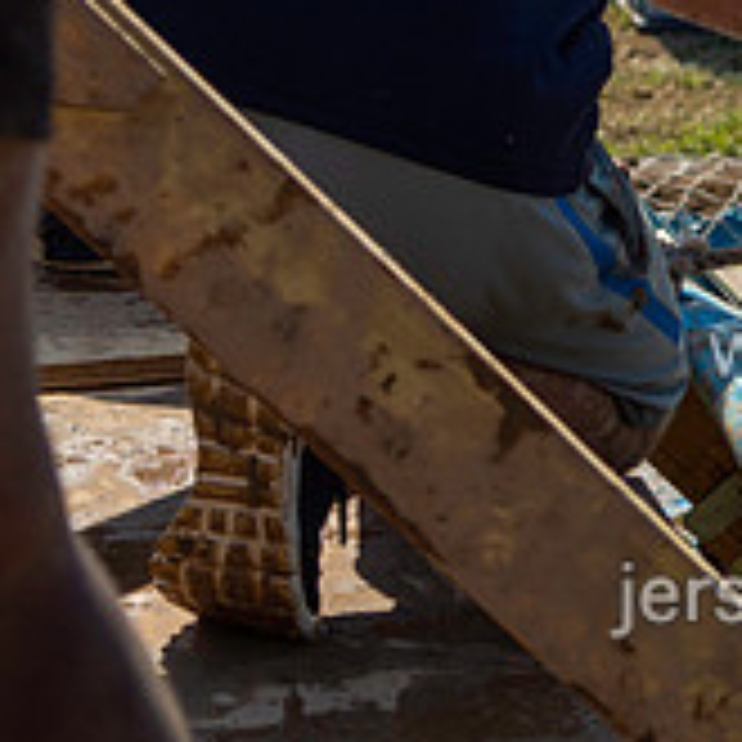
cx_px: 1084
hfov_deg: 11.1
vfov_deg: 11.5
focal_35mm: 152
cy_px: 200
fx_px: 3686
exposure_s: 1/6400
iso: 100
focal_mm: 34
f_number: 4
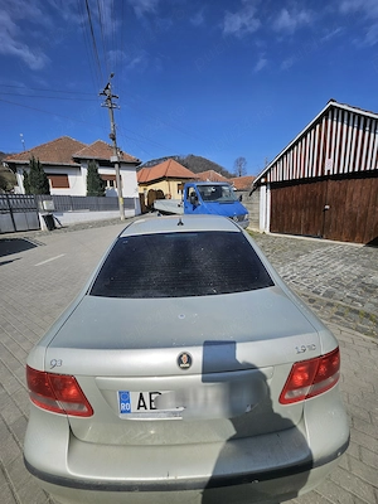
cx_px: 189
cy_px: 252
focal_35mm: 13
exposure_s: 1/2500
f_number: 2.2
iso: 32
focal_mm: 1.74
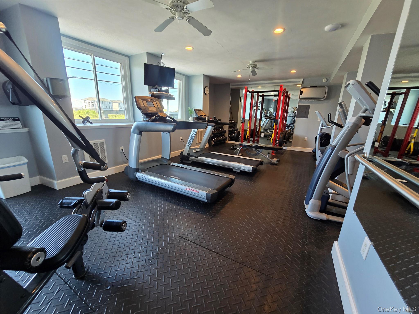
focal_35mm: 13
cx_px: 210
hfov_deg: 106.2
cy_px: 157
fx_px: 157
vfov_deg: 89.9
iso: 160
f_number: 2.2
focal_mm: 2.2
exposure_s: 1/60
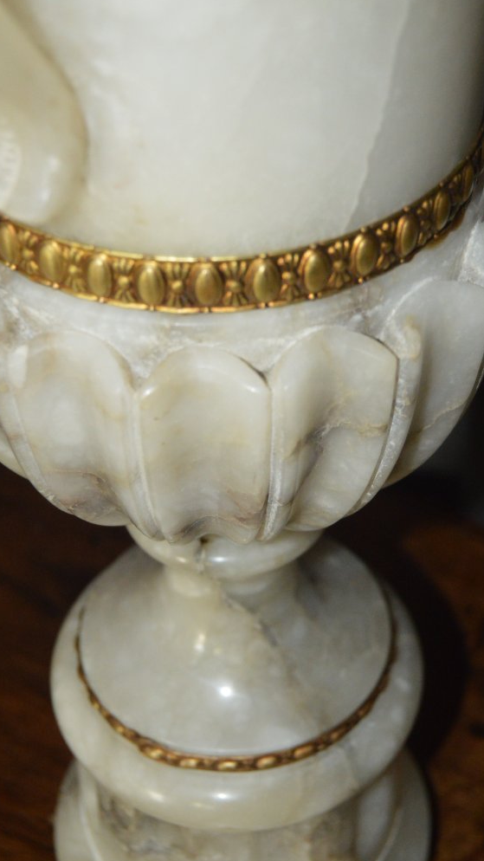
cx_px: 225
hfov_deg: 16.8
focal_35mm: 72
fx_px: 1643
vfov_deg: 29.3
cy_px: 486
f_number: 4.8
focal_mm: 38
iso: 1800
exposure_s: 1/60
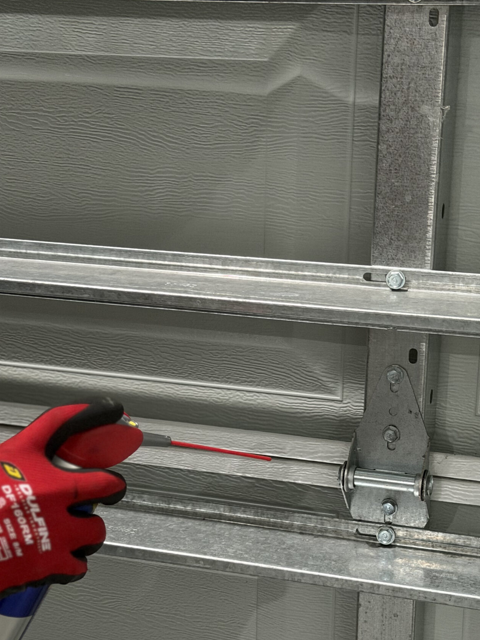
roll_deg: -0.6
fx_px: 1350
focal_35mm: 73
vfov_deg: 26.6
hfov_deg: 20.2
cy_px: 398
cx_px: 257
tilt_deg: -16.6
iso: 400
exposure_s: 1/30
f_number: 1.78
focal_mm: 6.76
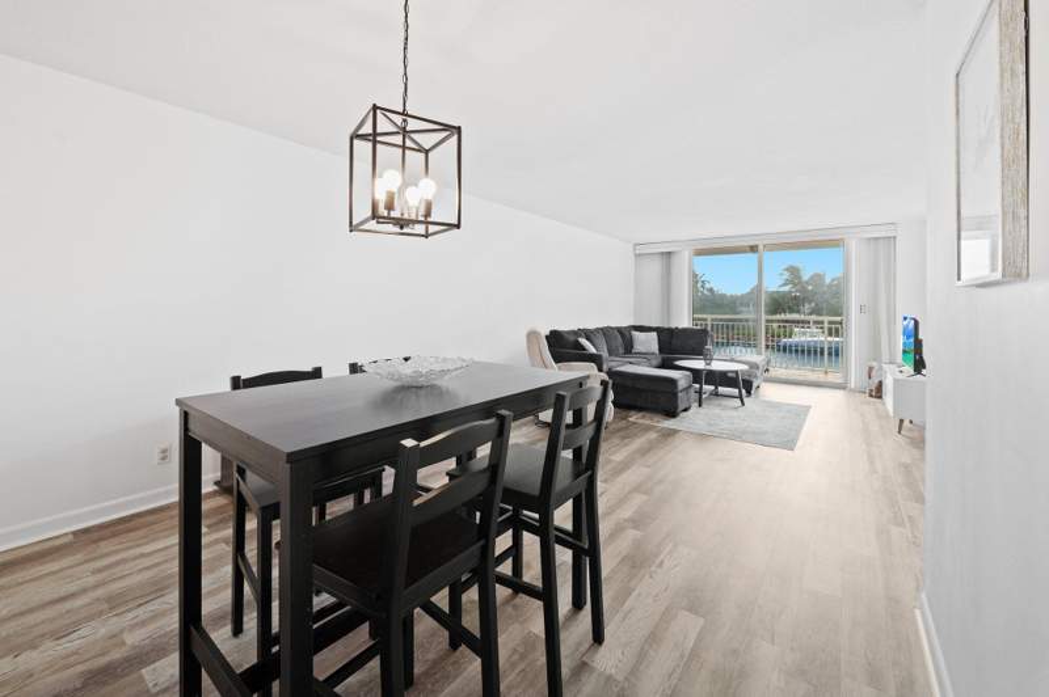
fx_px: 408
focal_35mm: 14
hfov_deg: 104.3
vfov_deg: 81.1
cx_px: 524
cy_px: 348
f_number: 8
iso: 200
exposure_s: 1/8
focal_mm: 14
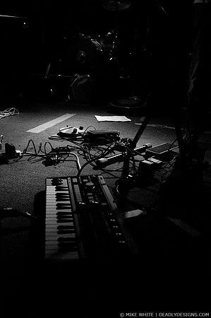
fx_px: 264
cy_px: 159
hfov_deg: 43.5
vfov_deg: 62.0
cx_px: 106
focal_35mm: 30
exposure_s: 1/80
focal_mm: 20
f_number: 2.8
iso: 1250
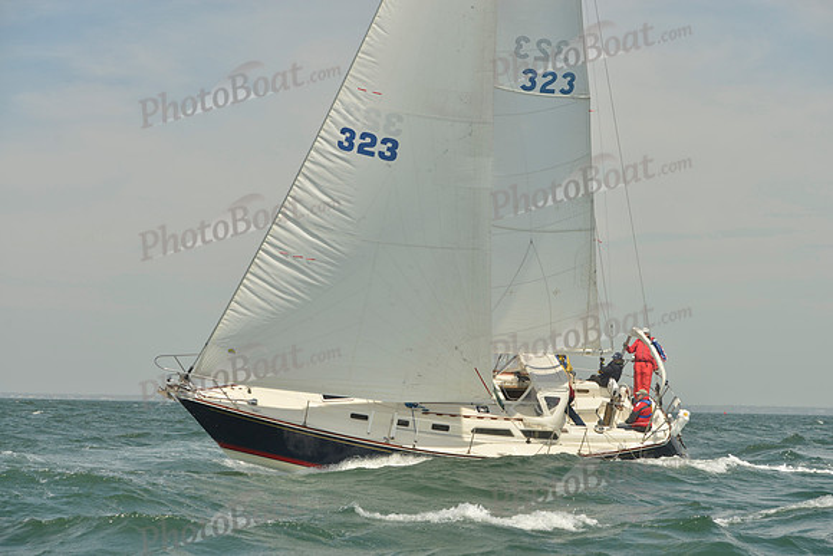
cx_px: 416
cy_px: 278
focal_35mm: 70
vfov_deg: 19.5
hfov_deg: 28.8
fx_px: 1620
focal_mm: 70
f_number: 7.1
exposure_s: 1/1250
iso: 200
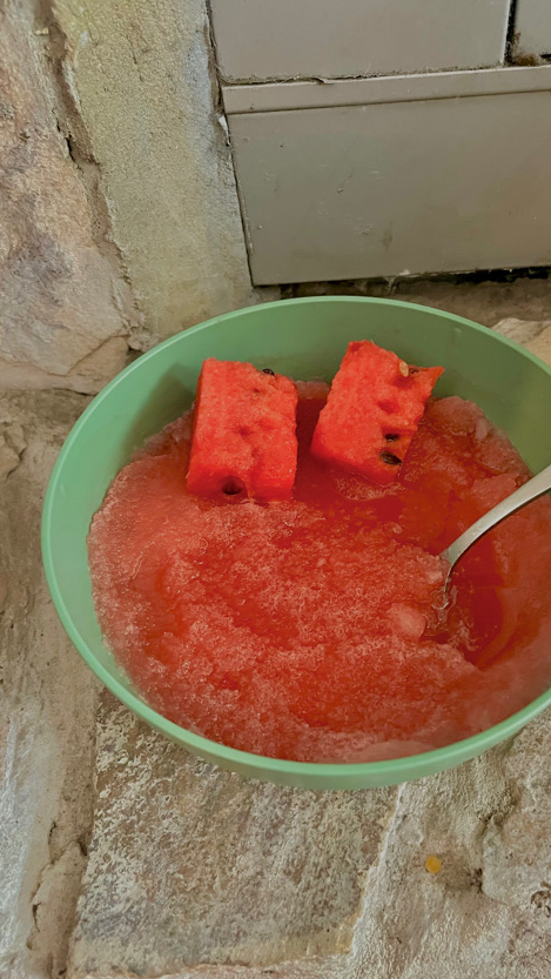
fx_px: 753
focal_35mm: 29
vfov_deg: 66.1
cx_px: 324
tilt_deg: -54.5
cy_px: 495
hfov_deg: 40.1
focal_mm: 5.1
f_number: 1.6
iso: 640
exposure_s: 1/30
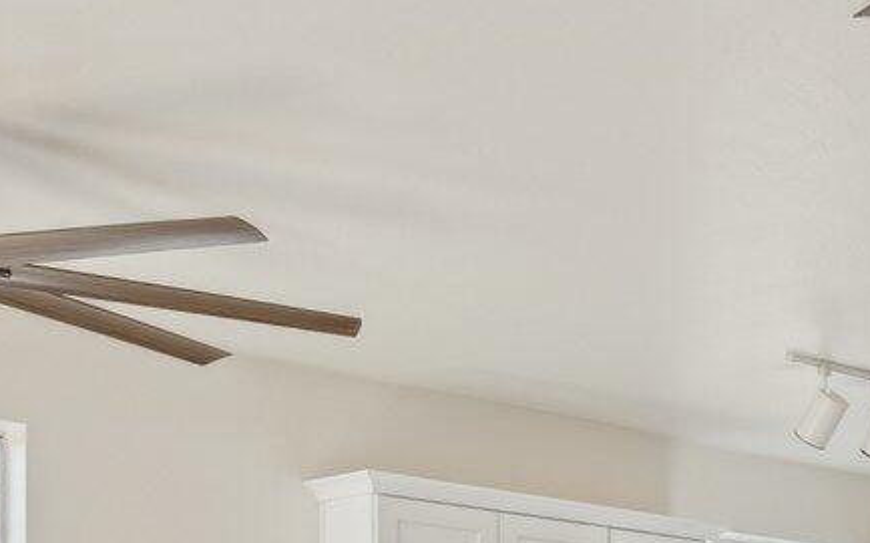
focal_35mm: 82
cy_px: 807
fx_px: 1943
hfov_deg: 22.3
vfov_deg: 14.8
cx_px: 1169
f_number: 8
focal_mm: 17
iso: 400
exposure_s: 1/200
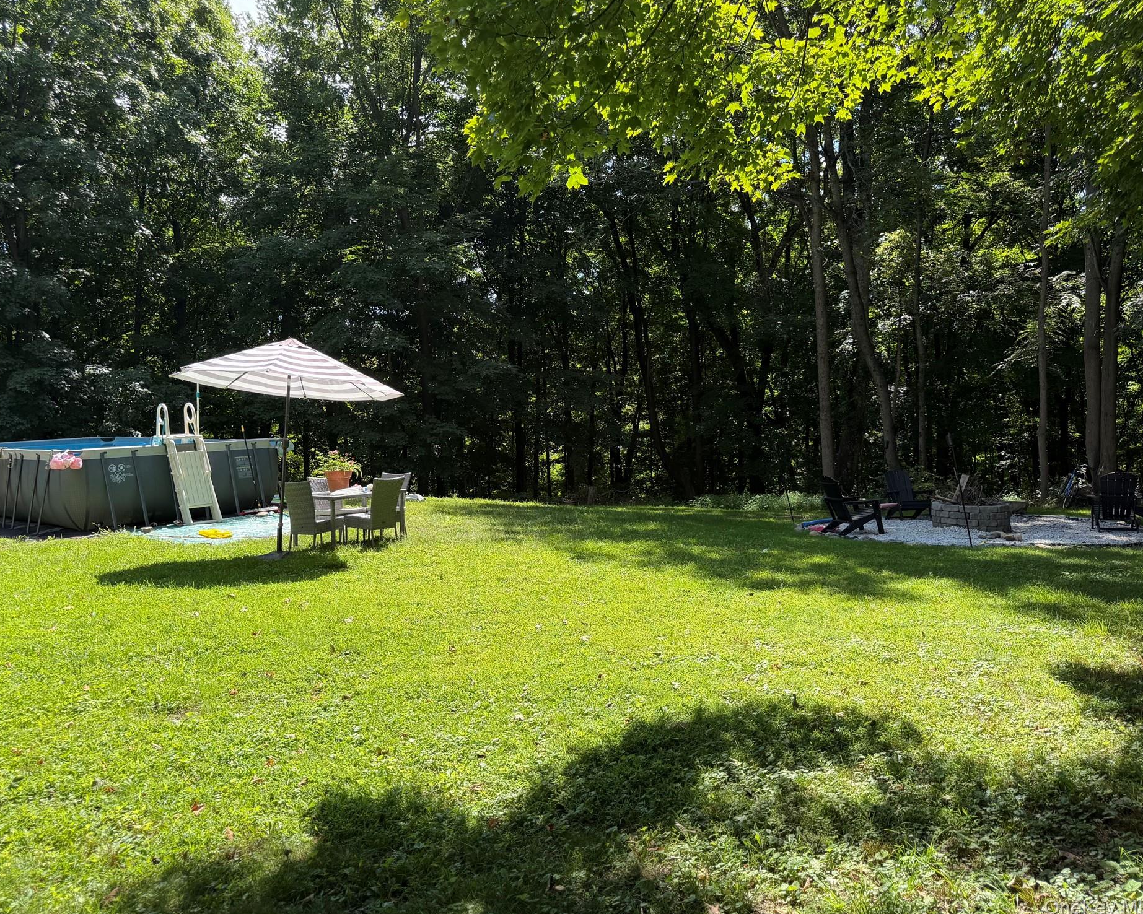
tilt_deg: -2.9
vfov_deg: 54.9
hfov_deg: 66.0
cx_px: 536
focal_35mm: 26
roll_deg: +2.2
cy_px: 446
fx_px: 880
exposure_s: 1/1211
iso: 80
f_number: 1.78
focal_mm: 6.76
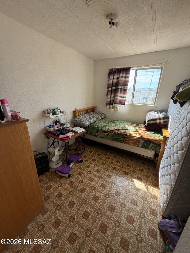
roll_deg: -0.7
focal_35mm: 14
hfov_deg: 85.7
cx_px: 95
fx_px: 102
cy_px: 126
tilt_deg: -18.9
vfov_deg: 102.1
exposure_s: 1/121
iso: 64
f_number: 2.2
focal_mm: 2.22
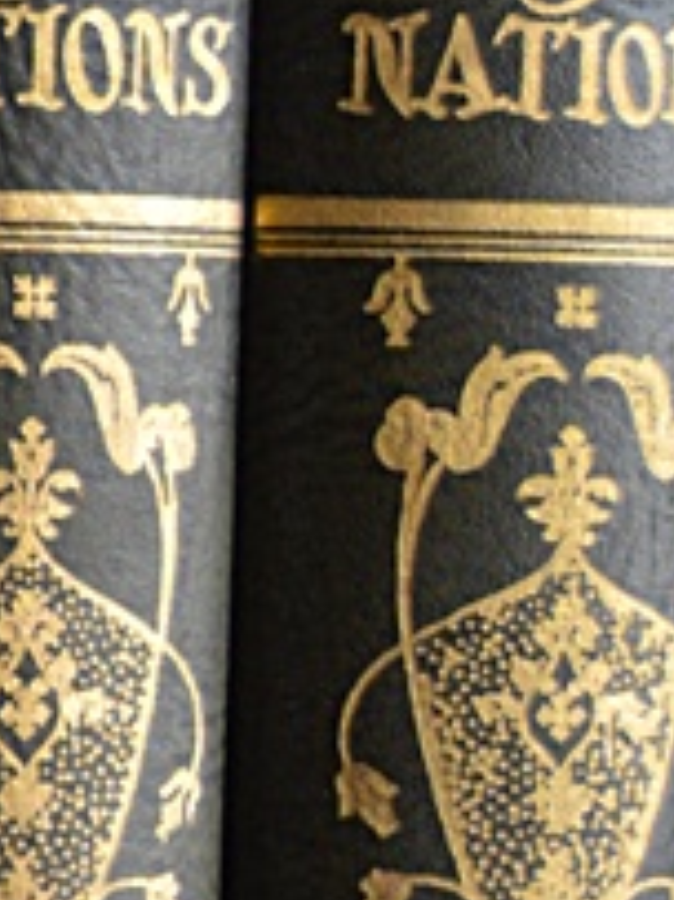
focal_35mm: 163
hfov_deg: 7.9
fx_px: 4246
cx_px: -1335
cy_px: 556
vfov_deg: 12.1
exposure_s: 1/60
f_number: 3.8
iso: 900
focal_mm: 23
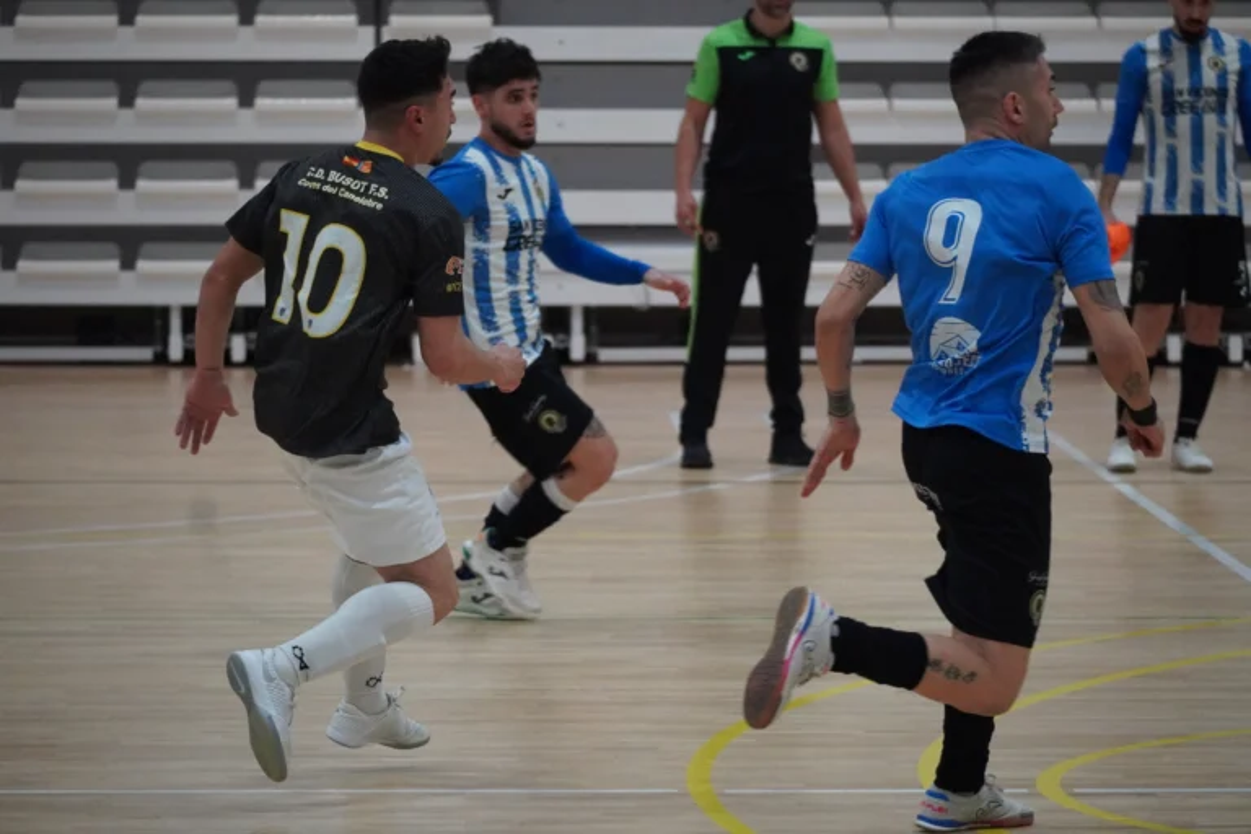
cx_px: 626
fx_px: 7766
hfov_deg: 9.2
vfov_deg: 6.1
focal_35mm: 224
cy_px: 417
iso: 6400
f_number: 5.6
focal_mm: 149
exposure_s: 1/640
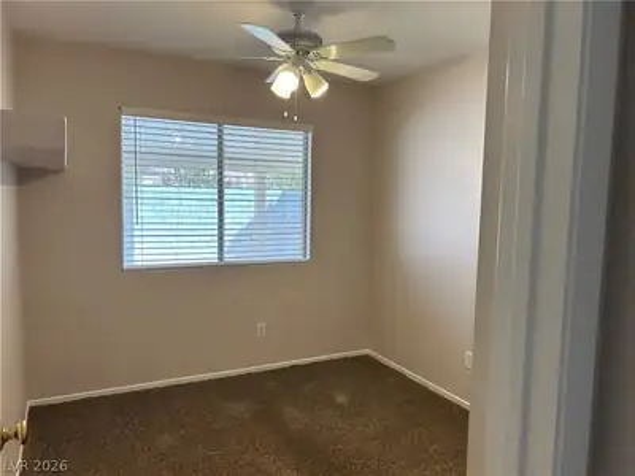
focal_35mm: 26
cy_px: 238
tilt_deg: -5.1
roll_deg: -0.8
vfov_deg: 53.1
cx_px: 318
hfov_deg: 67.3
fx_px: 477
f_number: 1.5
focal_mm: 5.7
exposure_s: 1/120
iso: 64
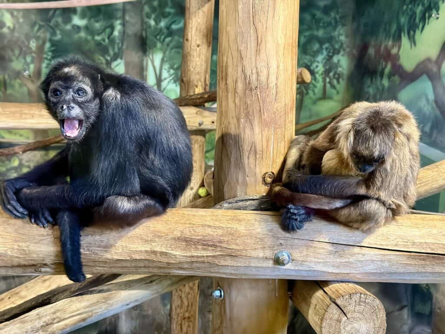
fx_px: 617
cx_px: 222
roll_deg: -0.9
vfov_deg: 30.3
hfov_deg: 39.7
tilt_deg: -13.6
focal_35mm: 48
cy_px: 167
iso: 1000
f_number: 1.78
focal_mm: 6.76
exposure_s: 1/120
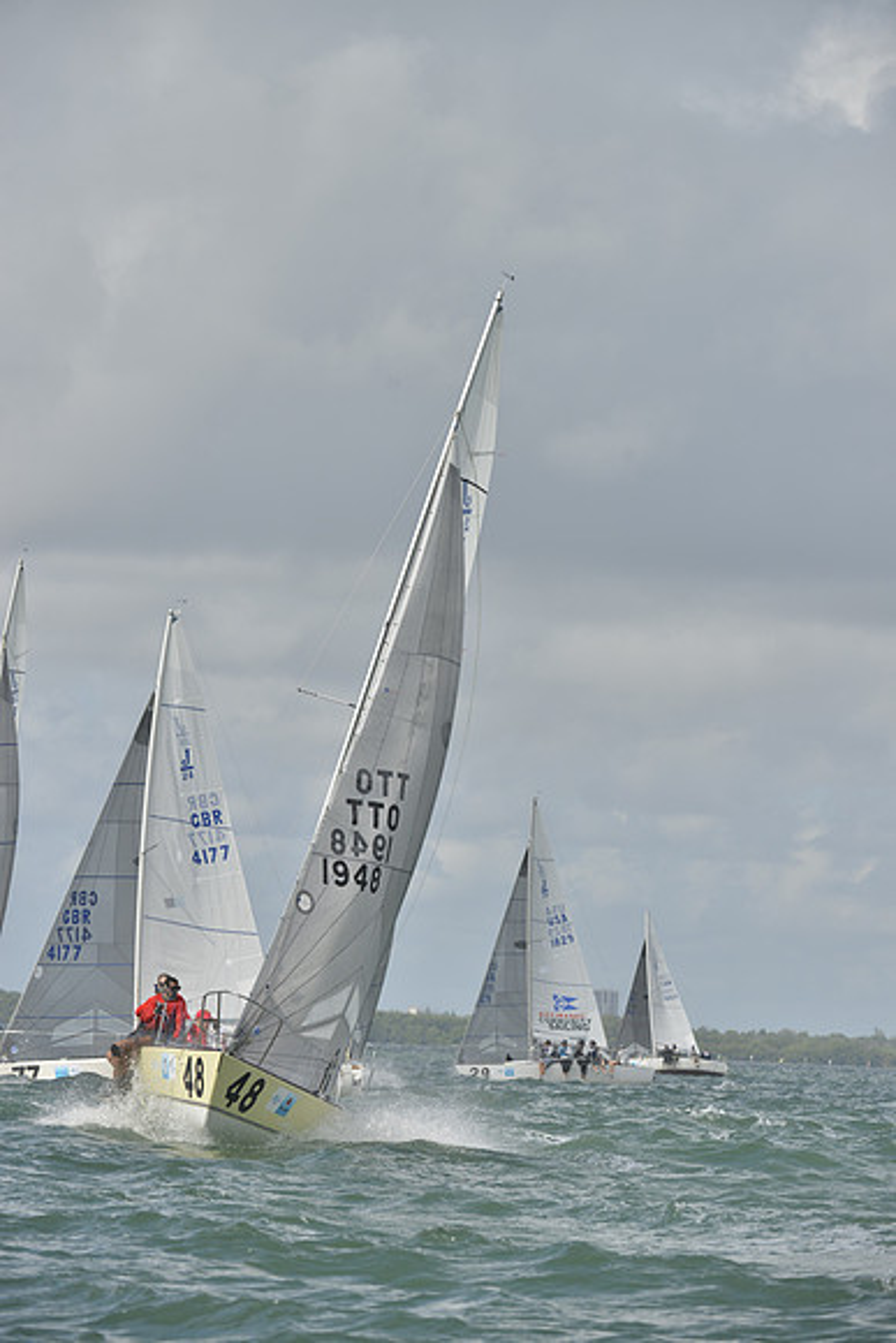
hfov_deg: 6.9
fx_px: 7462
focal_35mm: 200
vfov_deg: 10.3
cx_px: 448
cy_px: 672
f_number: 7.1
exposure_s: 1/1250
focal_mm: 200
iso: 280
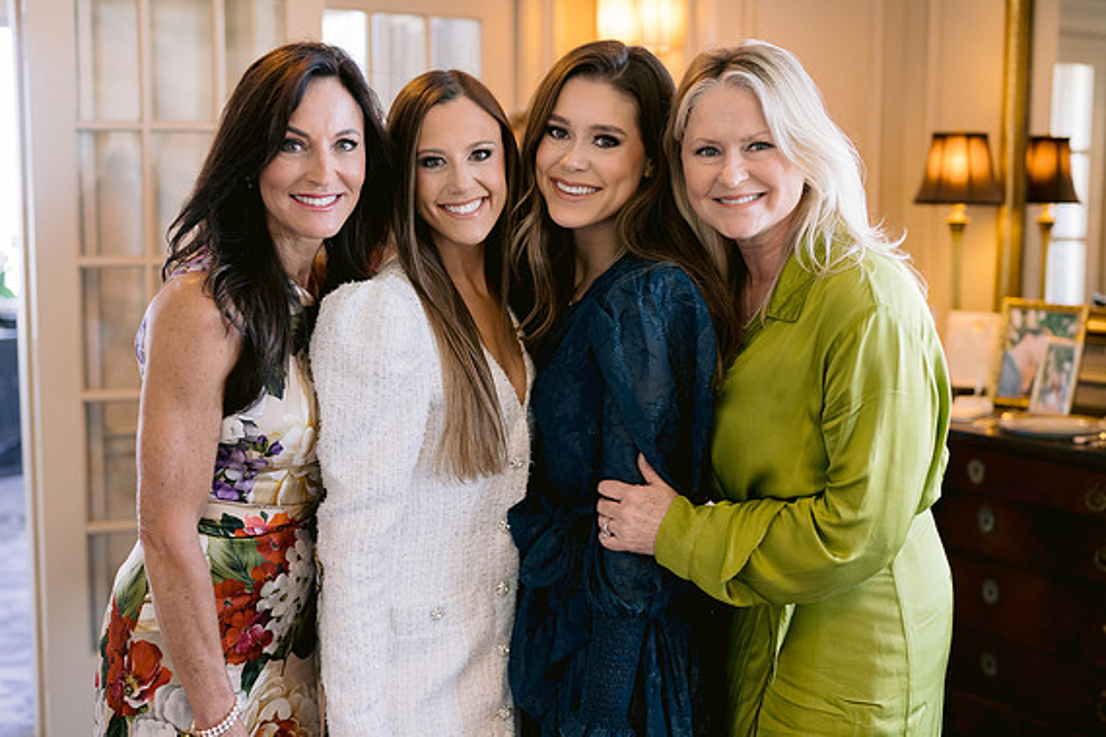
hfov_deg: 38.9
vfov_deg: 26.5
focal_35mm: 51
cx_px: 554
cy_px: 372
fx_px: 1566
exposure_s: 1/125
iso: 800
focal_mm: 50
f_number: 2.8
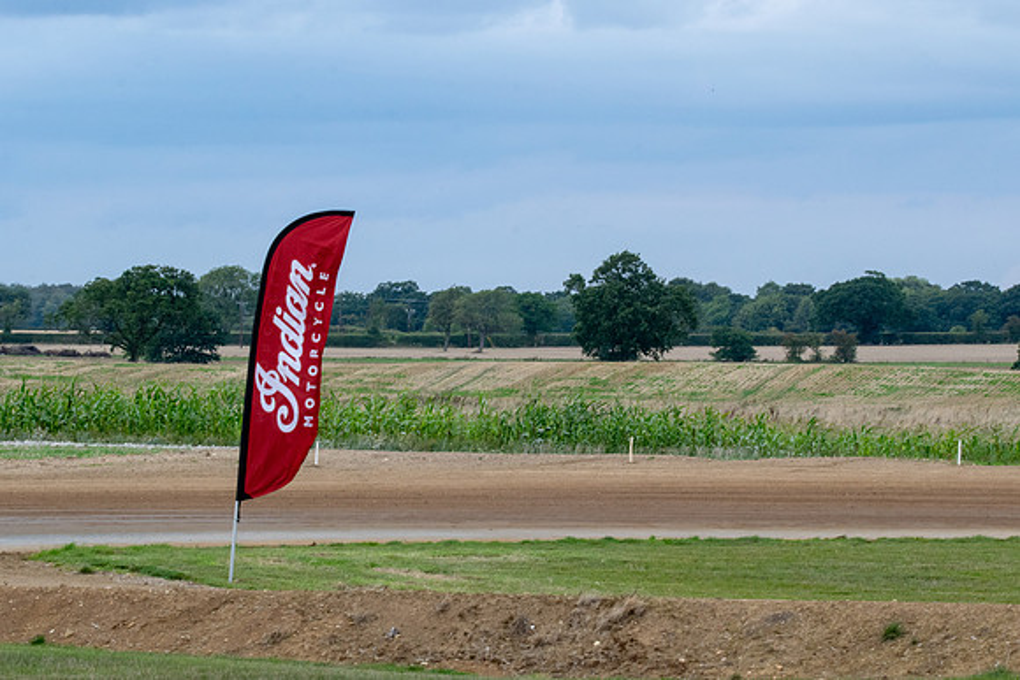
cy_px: 340
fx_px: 6746
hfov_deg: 8.6
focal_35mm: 238
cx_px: 510
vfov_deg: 5.8
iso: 640
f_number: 18
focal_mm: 150
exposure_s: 1/160
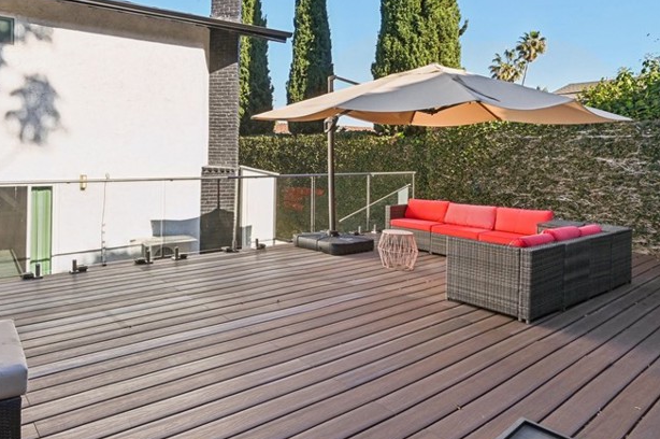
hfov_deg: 75.0
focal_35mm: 20
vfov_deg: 61.4
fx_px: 366
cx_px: 131
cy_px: 183
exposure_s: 1/20
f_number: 22
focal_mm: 12
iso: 250
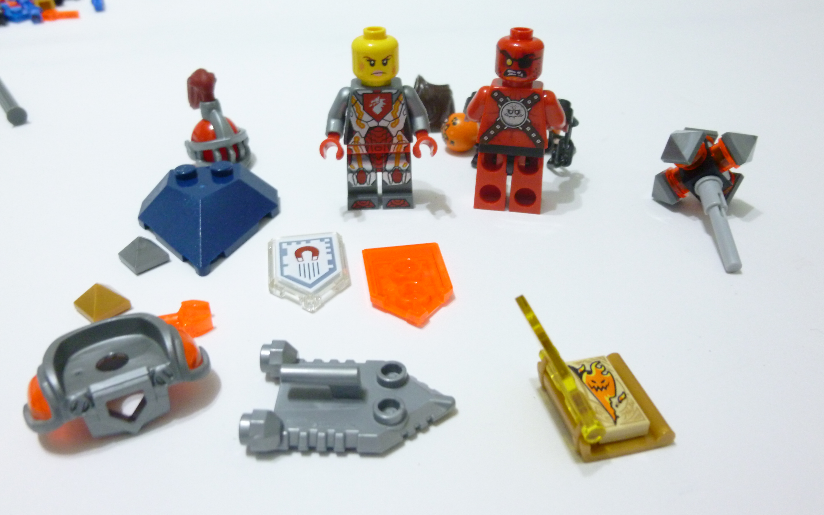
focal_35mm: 33
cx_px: 413
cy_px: 269
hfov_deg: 58.1
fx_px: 741
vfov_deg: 38.3
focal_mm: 5.6
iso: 400
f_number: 3.4
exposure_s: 1/5
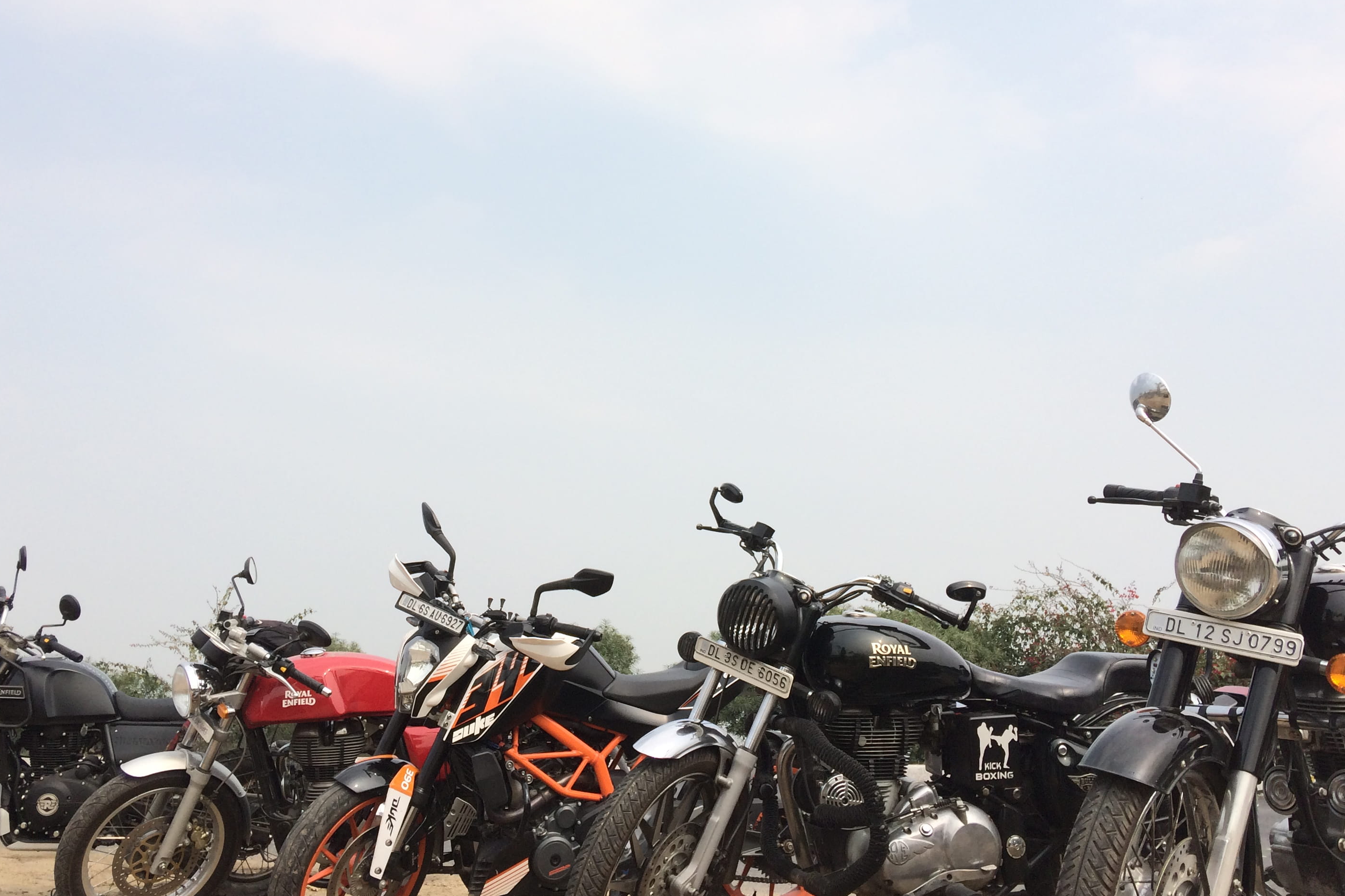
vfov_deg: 37.7
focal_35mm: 35
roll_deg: -0.1
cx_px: 629
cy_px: 360
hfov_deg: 54.4
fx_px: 1307
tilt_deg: +16.6
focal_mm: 4.15
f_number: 2.2
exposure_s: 1/1866
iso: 32
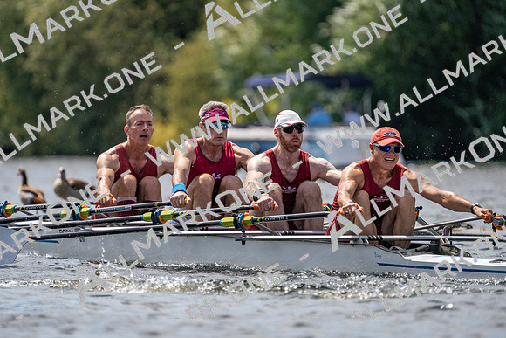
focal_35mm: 600
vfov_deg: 2.3
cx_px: 253
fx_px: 8435
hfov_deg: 3.4
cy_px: 169
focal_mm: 600
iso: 400
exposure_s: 1/2000
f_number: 6.3
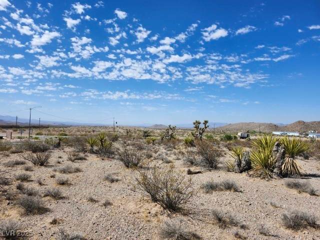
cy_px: 120
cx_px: 160
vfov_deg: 58.9
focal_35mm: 23
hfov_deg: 73.9
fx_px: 213
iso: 25
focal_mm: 5.54
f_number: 1.8
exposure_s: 1/2283
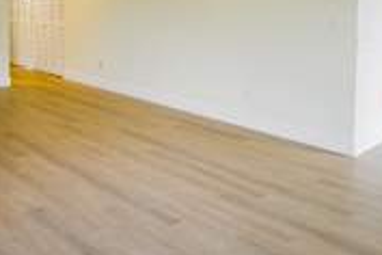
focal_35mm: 38
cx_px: 168
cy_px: 22
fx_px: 403
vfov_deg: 33.1
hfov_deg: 50.6
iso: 2500
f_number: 7.1
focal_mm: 14
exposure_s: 1/160
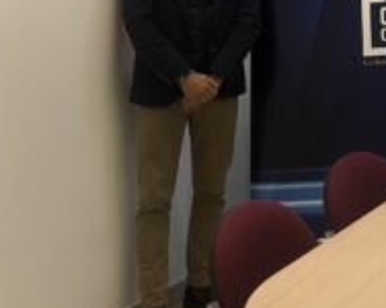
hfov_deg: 18.7
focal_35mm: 92
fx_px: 1050
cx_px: 554
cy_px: -35
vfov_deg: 16.2
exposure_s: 1/33
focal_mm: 4
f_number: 1.8
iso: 25
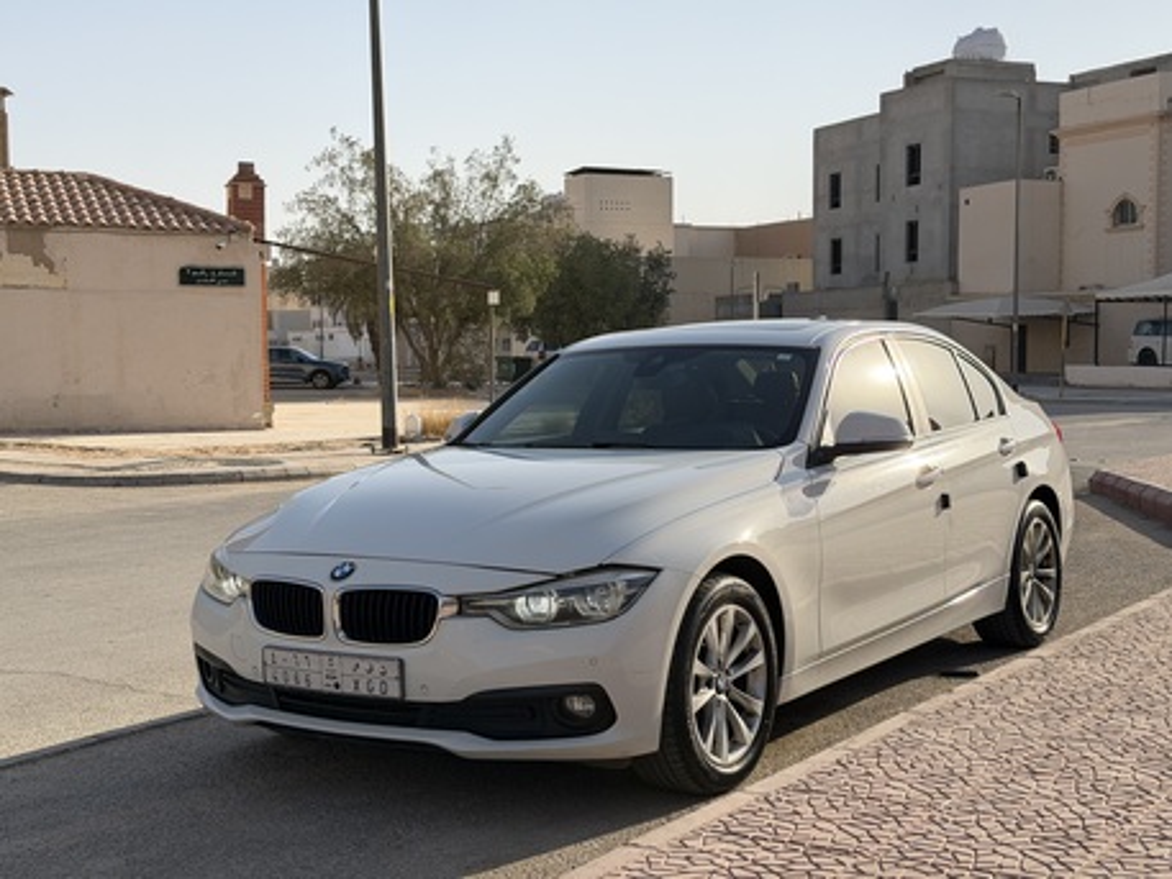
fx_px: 1626
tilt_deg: -3.5
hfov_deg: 39.6
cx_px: 586
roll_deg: +0.1
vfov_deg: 30.3
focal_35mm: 48
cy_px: 440
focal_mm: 6.76
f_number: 1.78
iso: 80
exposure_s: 1/6536
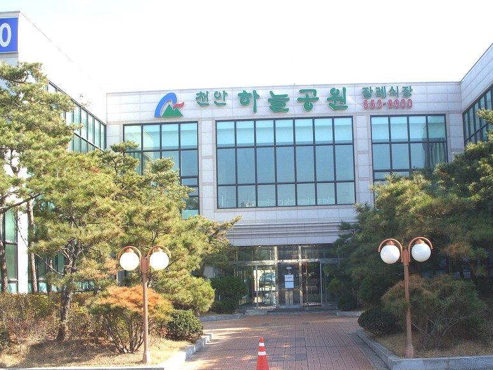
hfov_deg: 38.1
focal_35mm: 50
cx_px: 285
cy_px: 225
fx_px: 712
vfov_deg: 29.0
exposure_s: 1/154
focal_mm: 7.8
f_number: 5.7
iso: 50
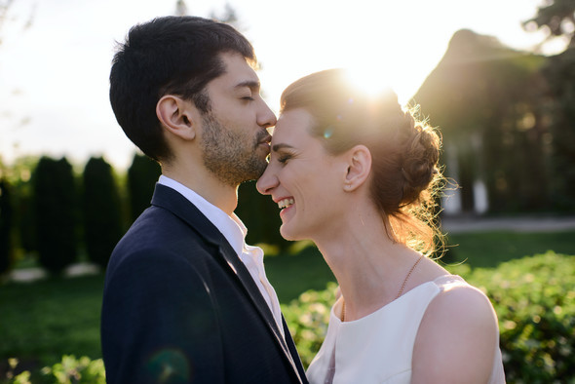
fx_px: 559
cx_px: 288
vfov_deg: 37.9
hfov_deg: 54.4
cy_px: 192
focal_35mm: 35
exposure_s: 1/1000
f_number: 2.2
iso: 100
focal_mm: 35
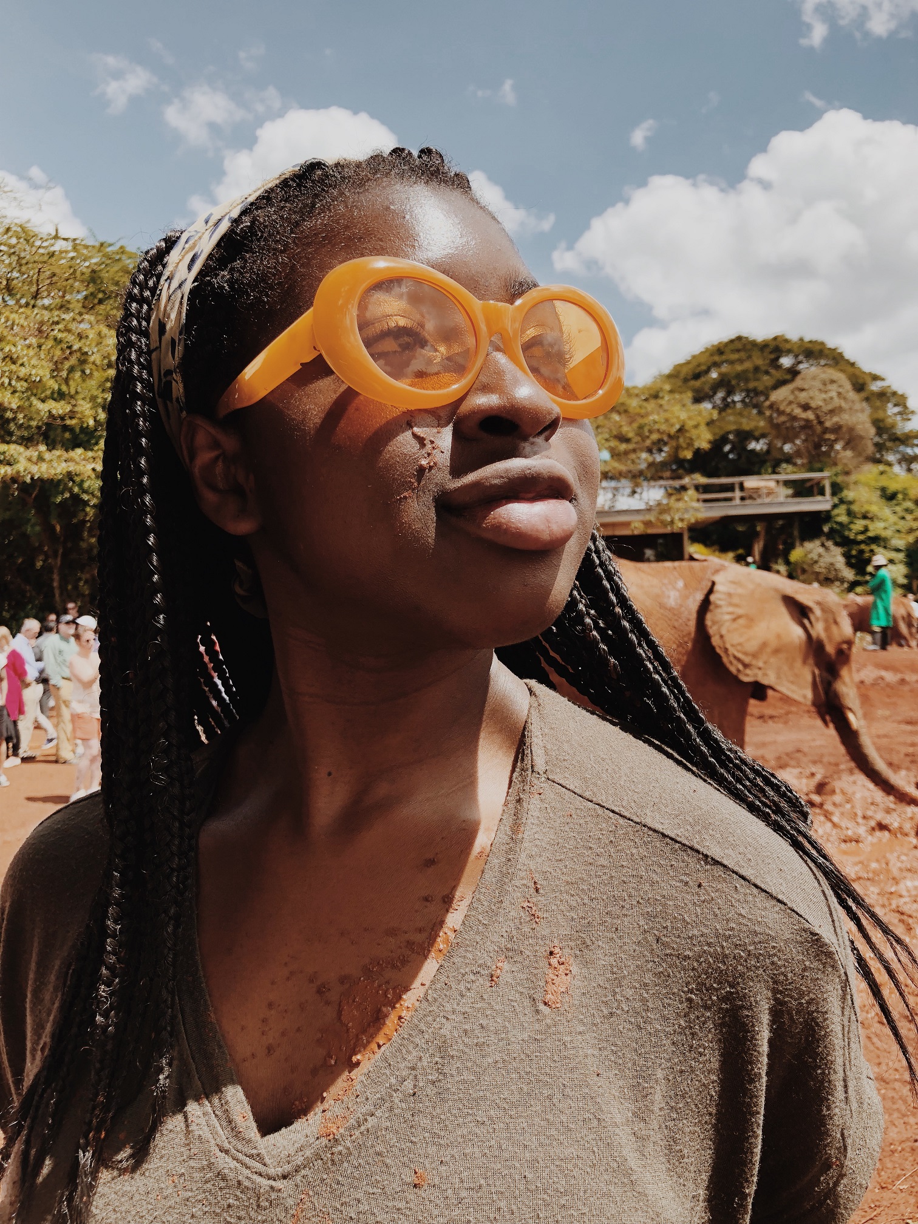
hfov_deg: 49.7
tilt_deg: +2.5
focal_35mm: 28
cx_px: 459
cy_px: 612
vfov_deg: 63.4
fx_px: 990
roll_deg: +2.8
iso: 20
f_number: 1.8
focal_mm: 3.99
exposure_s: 1/906
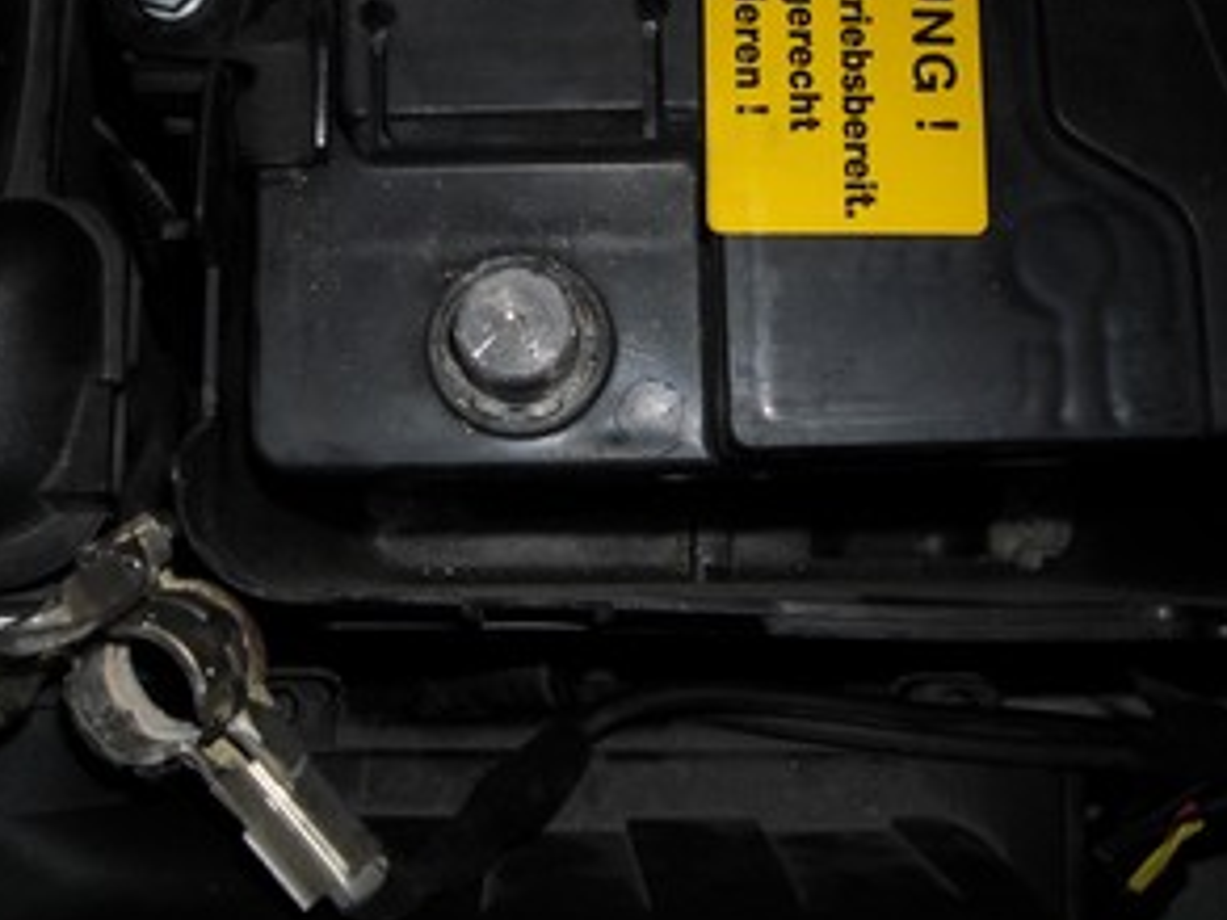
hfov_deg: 39.6
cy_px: 332
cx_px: 542
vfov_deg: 30.1
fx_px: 1701
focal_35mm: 48
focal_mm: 5.7
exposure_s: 1/60
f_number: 5.6
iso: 200
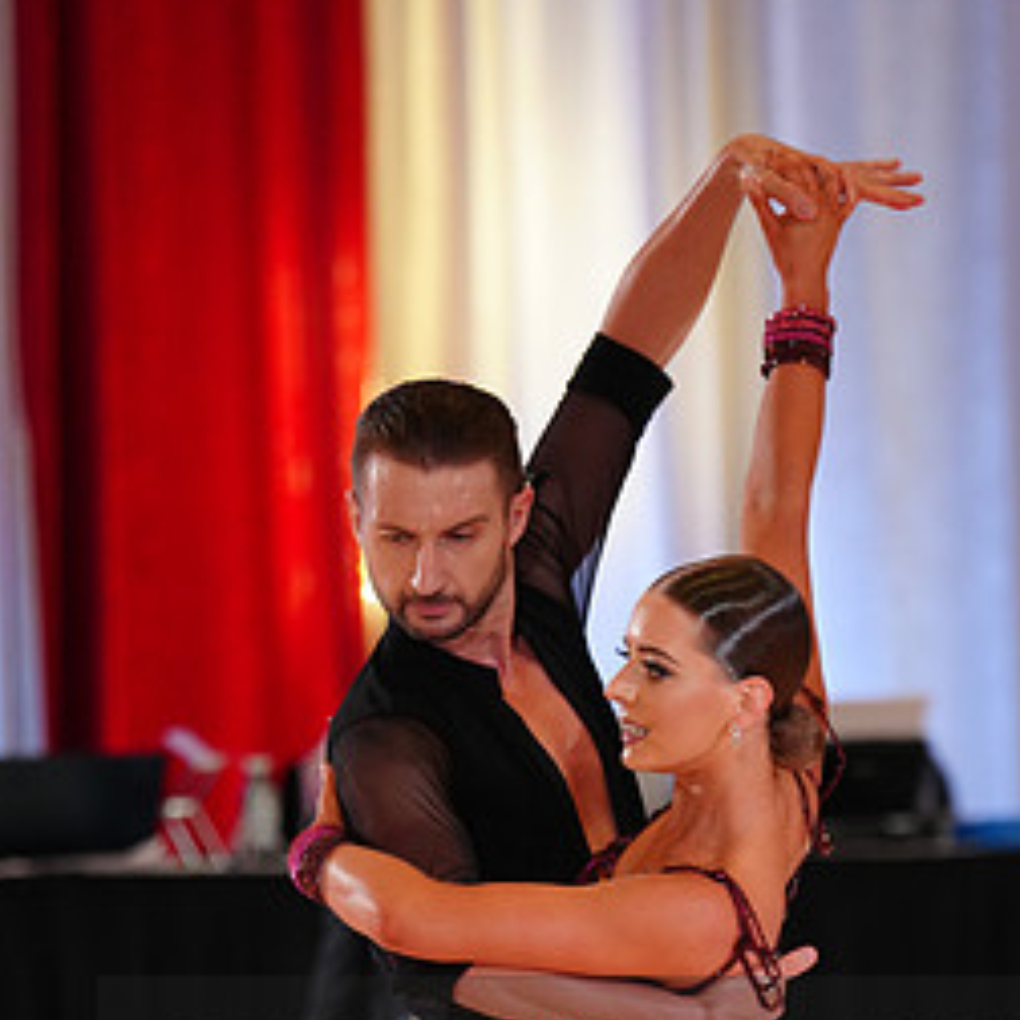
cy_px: 1113
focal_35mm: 334
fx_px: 11135
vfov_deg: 5.2
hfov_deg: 5.2
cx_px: 658
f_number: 2.8
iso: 1600
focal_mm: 171
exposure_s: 1/400
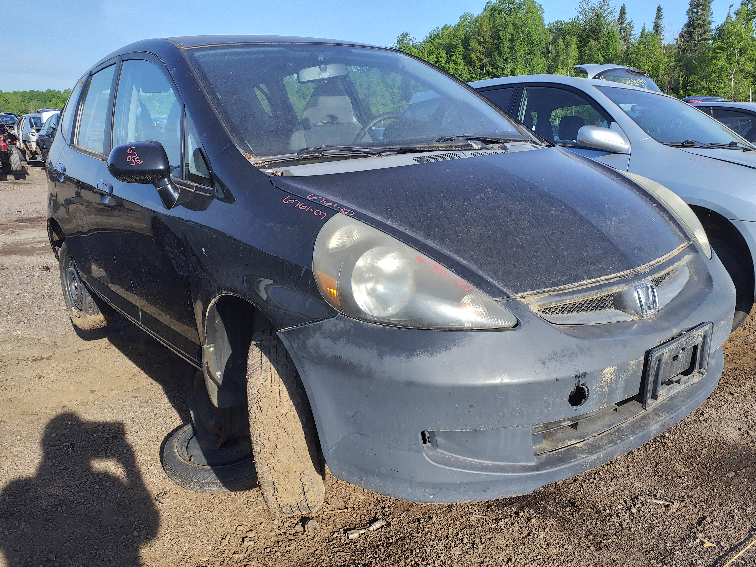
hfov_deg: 67.3
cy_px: 284
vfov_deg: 53.1
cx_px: 378
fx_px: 568
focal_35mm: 26
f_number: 1.9
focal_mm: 3.58
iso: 40
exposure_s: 1/414
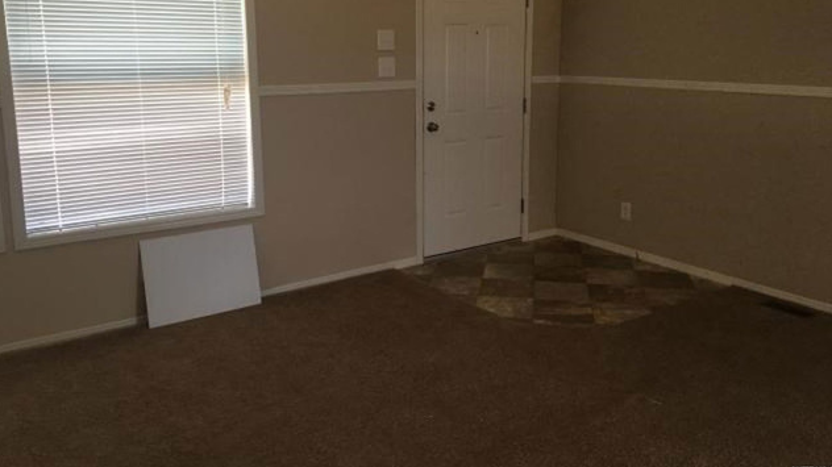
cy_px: 160
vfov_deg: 36.3
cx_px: 413
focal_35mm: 32
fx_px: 706
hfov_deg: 61.0
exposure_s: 1/30
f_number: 2.2
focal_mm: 4.15
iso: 40
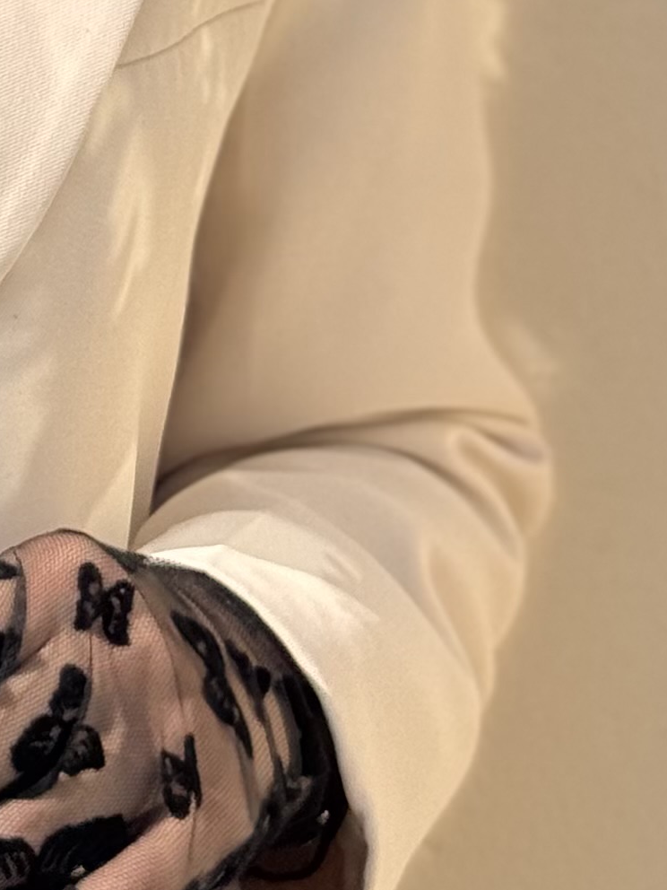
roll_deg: -0.6
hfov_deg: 7.4
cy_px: -589
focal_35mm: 195
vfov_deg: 9.7
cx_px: -517
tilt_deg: -5.2
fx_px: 5010
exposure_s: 1/7937
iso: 64
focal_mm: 6.76
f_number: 1.78
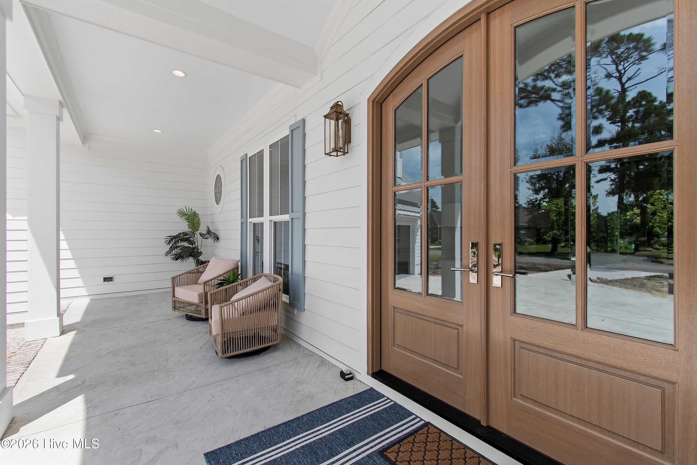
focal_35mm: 15
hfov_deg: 100.4
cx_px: 348
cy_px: 232
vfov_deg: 77.3
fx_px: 290
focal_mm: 10
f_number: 5.6
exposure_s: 1/125
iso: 100
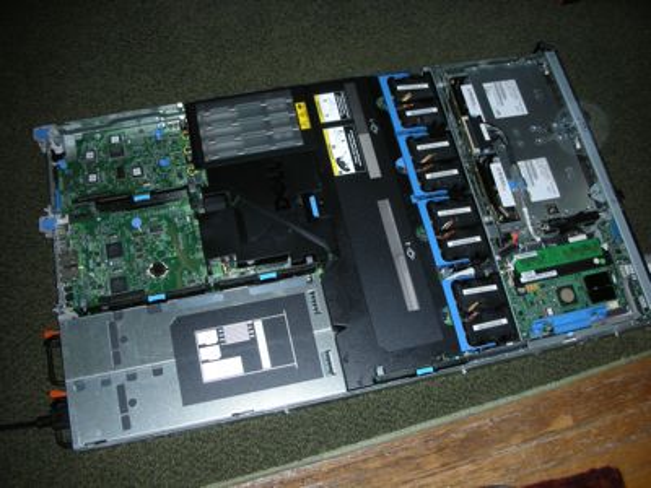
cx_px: 326
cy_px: 244
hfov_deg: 52.6
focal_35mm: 35
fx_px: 658
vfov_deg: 40.7
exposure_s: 1/60
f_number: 2.8
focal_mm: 5.8
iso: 50
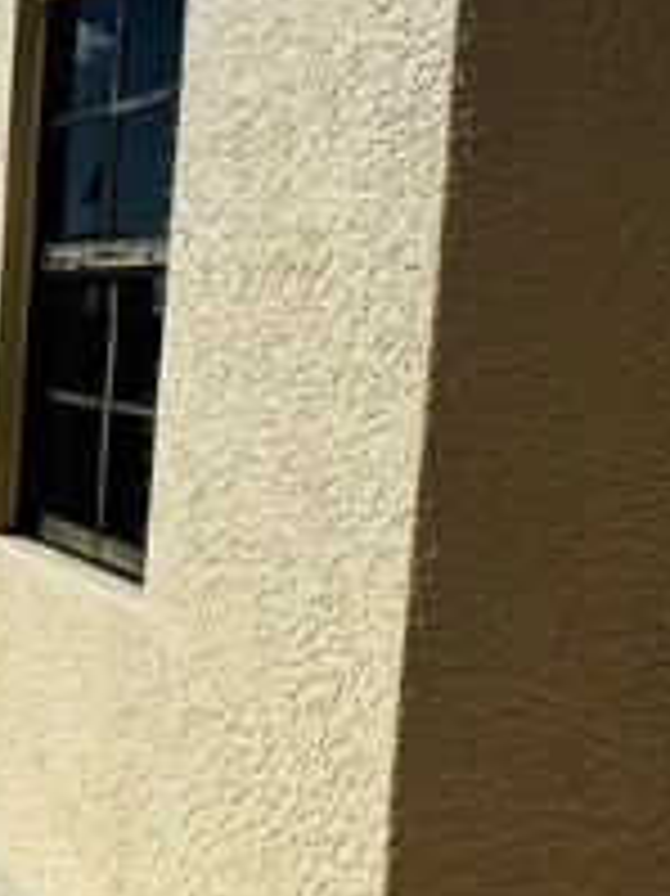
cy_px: 414
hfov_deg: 20.8
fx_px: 1395
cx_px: -459
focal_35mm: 54
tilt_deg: -3.9
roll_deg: -2.1
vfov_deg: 35.5
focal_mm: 2.22
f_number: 2.2
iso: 50
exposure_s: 1/5051
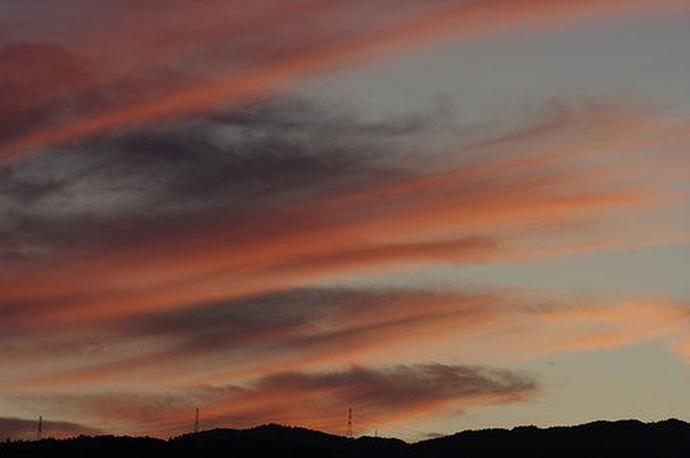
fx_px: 2584
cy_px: 229
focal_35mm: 135
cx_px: 345
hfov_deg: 15.2
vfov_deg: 10.1
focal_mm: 90
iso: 200
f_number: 5.6
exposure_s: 1/125
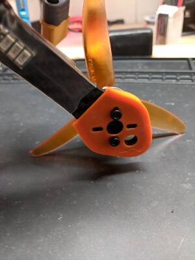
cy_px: 130
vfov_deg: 67.3
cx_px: 98
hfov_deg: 53.1
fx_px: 195
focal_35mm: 26
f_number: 2
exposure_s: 1/30
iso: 544
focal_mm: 4.67
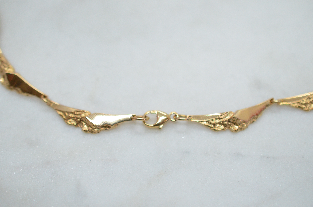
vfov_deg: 22.5
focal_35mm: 60
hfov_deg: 33.5
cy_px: 104
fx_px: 521
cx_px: 156
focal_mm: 40
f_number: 4
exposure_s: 1/2500
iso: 2500
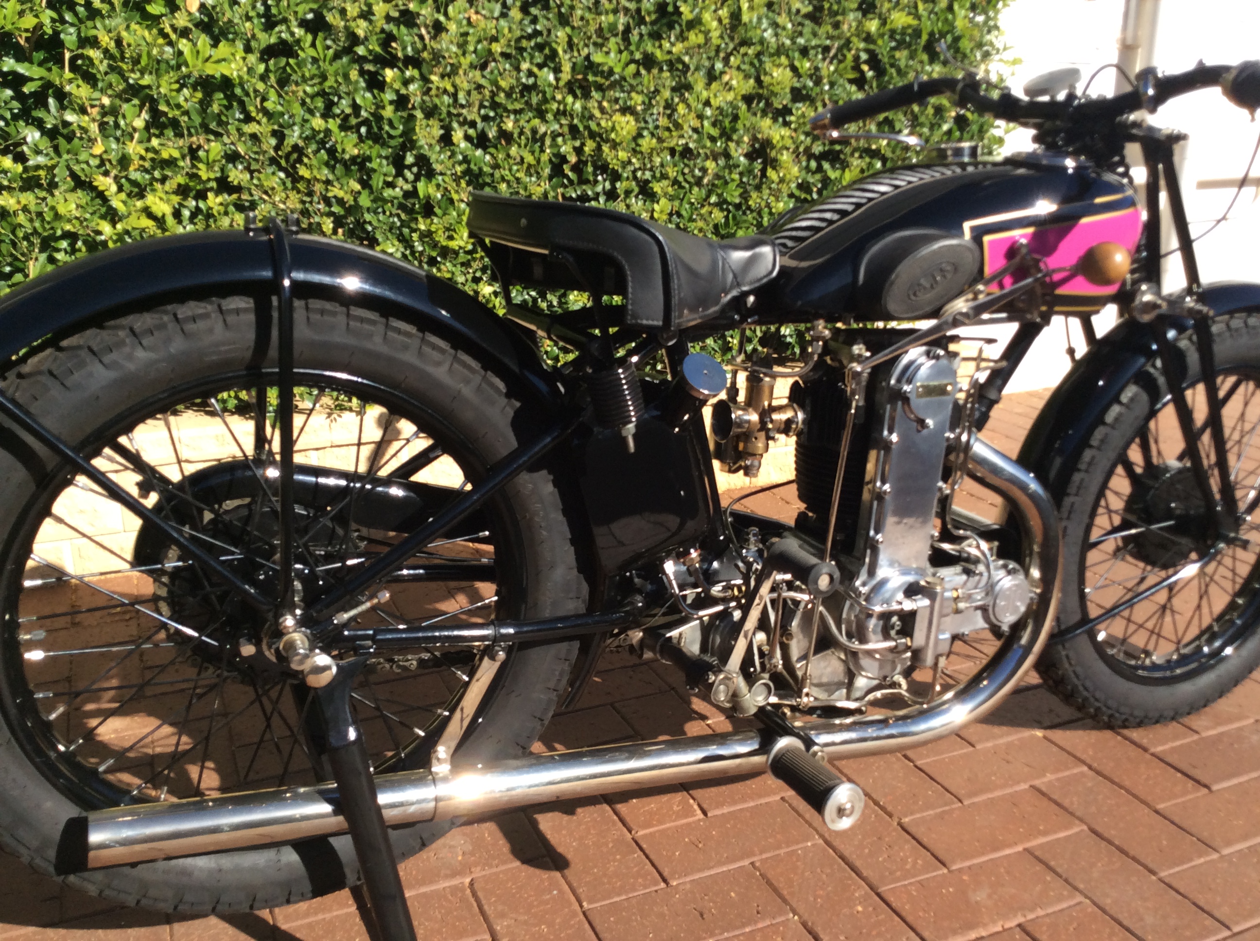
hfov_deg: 56.9
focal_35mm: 32
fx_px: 1163
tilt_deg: -18.6
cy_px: 470
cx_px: 630
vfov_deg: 44.1
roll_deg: +2.4
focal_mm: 3.3
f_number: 2.4
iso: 32
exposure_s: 1/867
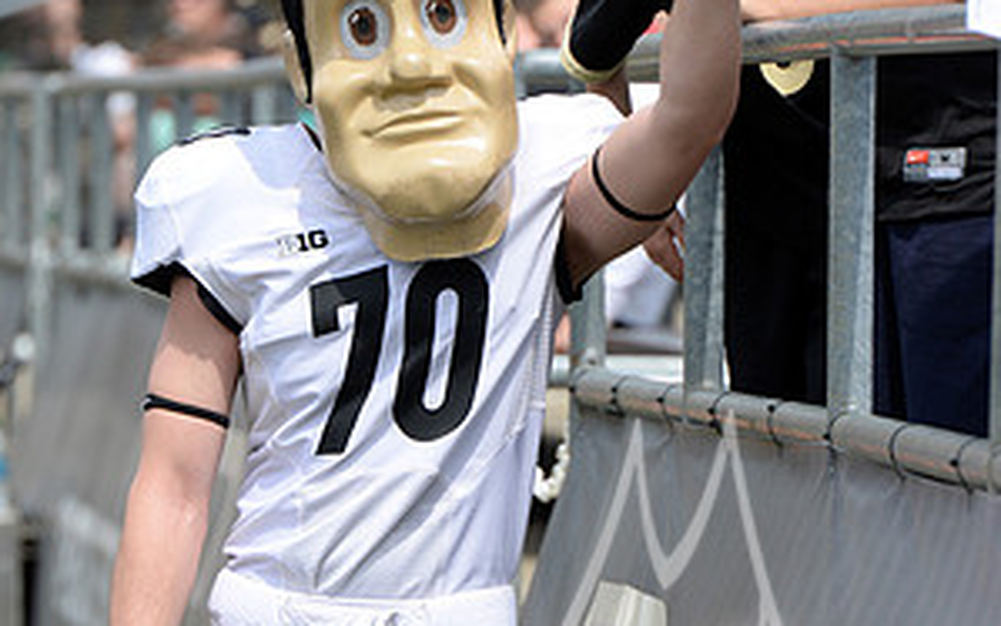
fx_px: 11733
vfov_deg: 3.1
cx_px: 500
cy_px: 181
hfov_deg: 4.9
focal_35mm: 430
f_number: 8
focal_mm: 280
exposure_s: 1/1600
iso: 640
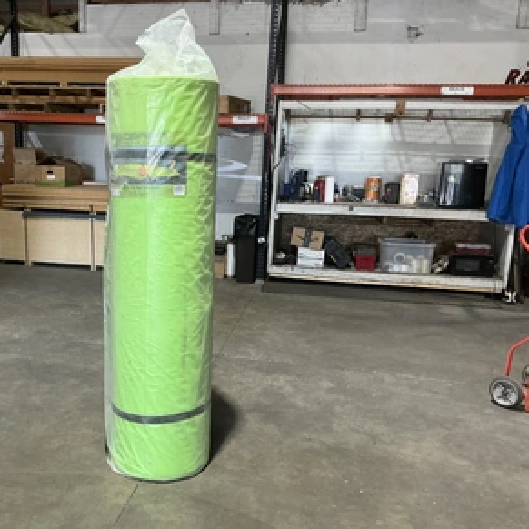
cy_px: 269
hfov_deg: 47.7
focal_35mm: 34
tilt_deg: -11.3
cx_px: 180
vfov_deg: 48.4
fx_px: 588
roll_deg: -1.6
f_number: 1.8
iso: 200
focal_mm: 3
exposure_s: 1/60
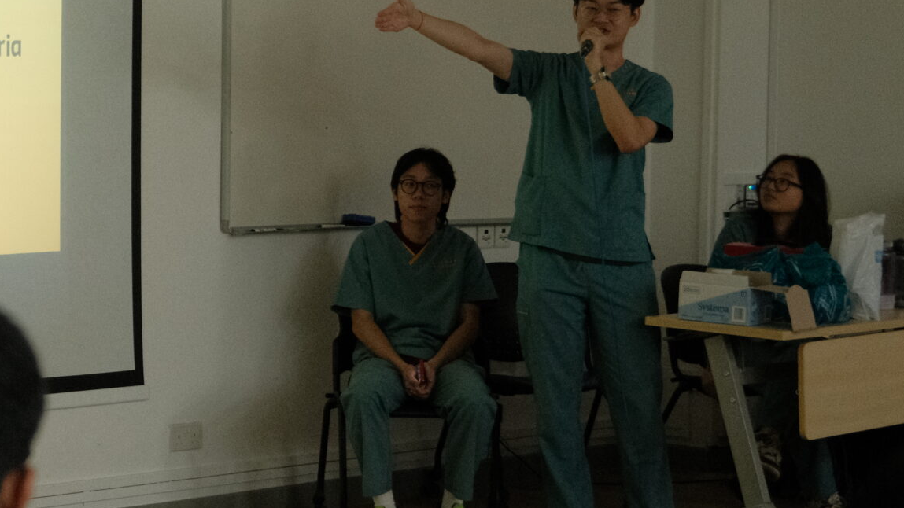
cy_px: 177
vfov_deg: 10.8
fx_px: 2684
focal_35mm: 112
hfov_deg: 18.8
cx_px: 72
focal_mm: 32
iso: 3200
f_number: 2.8
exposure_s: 1/160
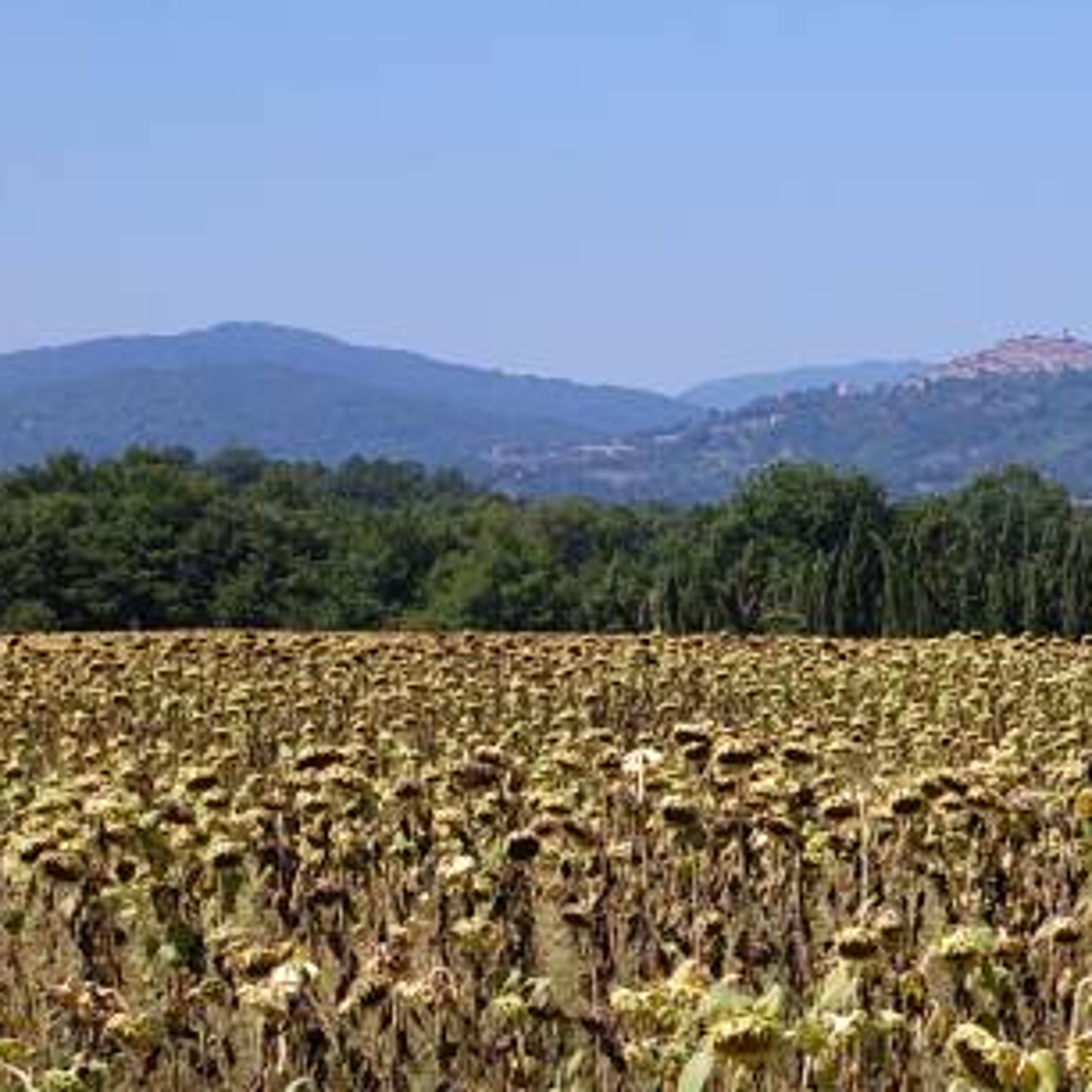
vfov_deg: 11.6
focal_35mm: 151
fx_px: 5386
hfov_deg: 11.5
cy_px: 589
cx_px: 1099
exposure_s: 1/250
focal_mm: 55
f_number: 10
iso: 200
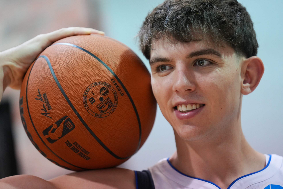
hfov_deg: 10.3
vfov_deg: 6.9
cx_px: 142
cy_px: 94
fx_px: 1572
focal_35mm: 200
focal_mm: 200
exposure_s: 1/200
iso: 2500
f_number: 2.8
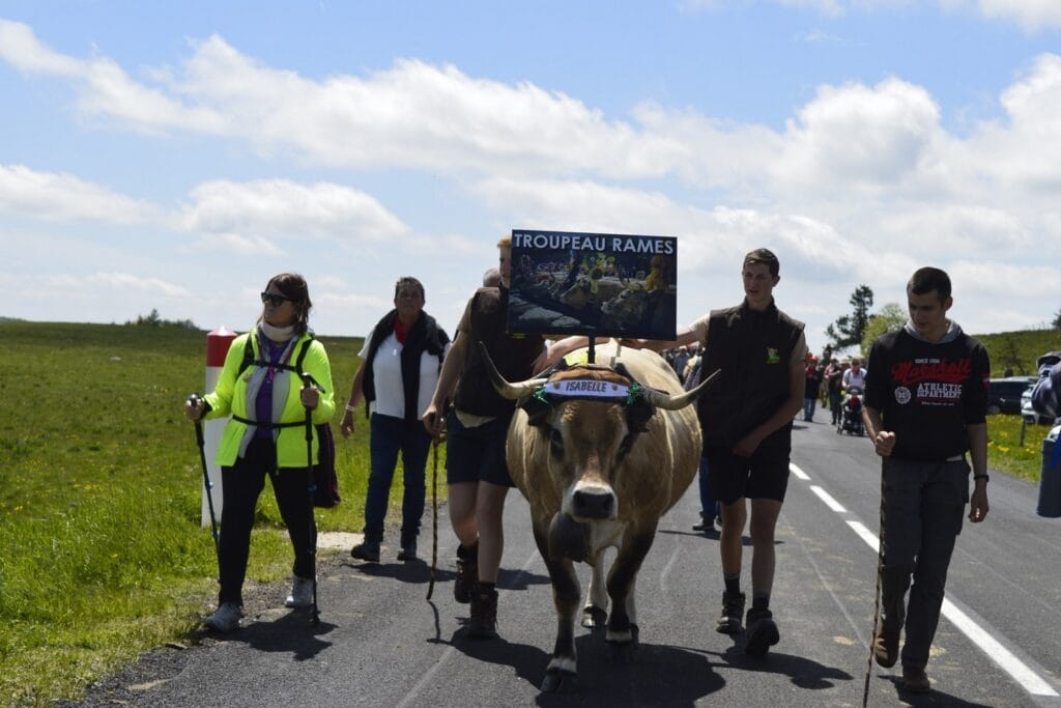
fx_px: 1503
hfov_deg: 38.9
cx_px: 530
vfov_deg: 26.5
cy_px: 354
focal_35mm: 51
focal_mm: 34
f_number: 6.3
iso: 100
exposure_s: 1/500
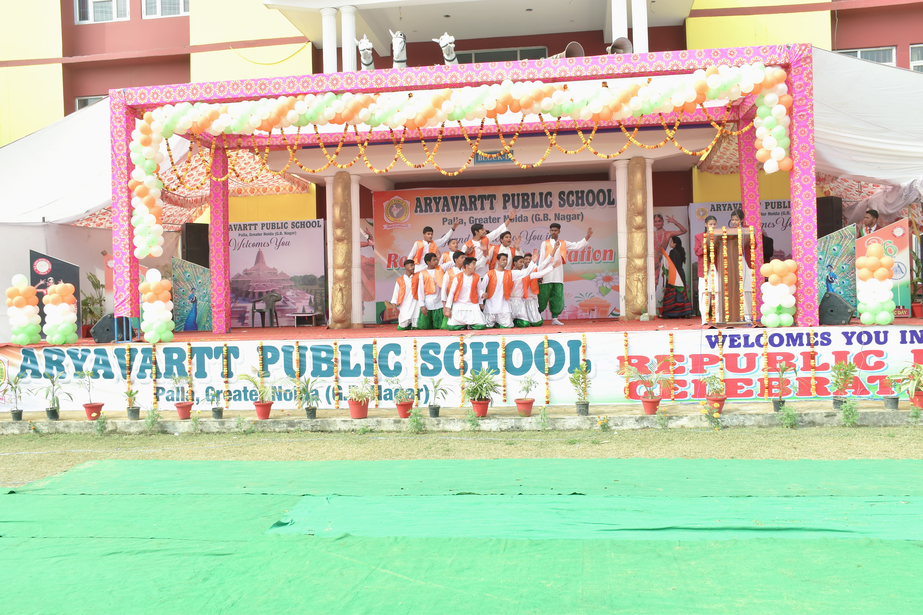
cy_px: 308
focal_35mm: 30
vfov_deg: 43.6
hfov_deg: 61.9
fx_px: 769
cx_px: 462
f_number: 7.1
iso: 160
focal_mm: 20
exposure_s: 1/125
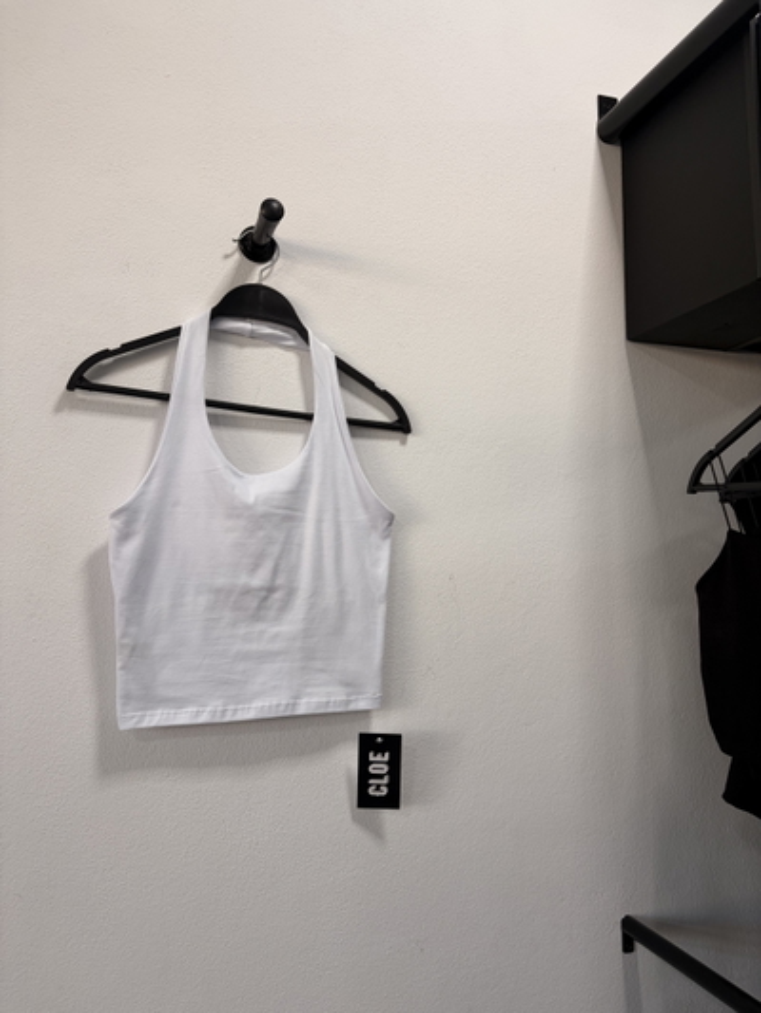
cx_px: 380
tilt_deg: +5.7
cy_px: 506
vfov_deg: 67.3
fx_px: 762
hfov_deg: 53.1
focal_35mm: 26
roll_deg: -0.2
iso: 64
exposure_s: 1/100
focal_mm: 5.96
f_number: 1.6
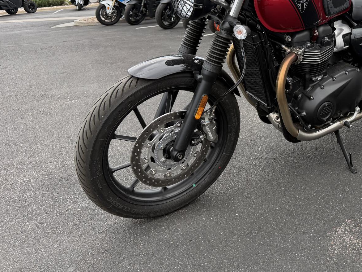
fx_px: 429
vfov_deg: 34.5
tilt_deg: -12.7
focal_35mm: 41
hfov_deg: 43.5
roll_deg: +4.7
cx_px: 293
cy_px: 75
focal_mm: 6.76
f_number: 1.78
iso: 100
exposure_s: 1/1437
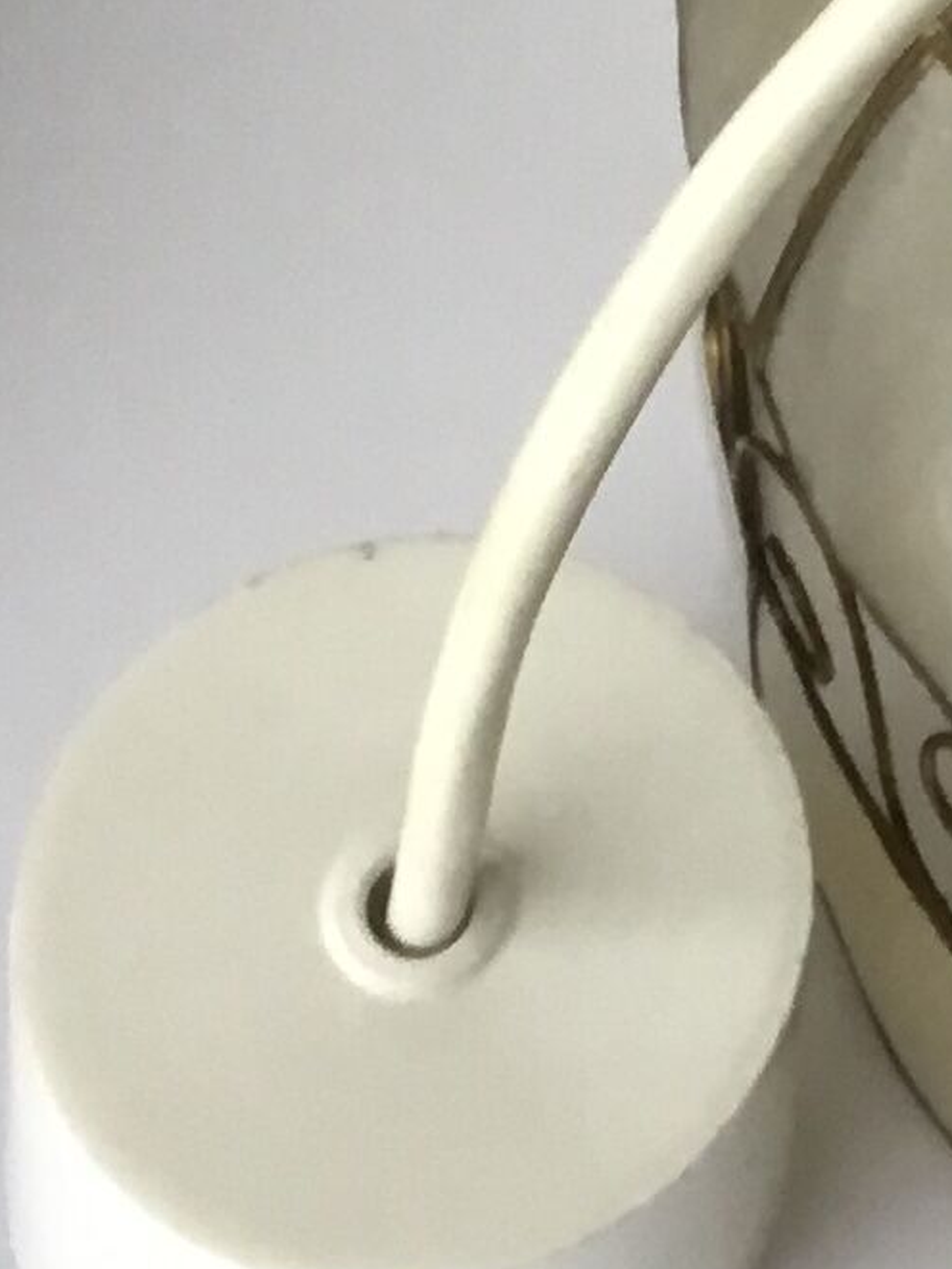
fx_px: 5609
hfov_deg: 8.9
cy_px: -434
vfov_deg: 12.5
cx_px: 2129
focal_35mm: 153
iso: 100
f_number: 2.4
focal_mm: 3.3
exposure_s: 1/33
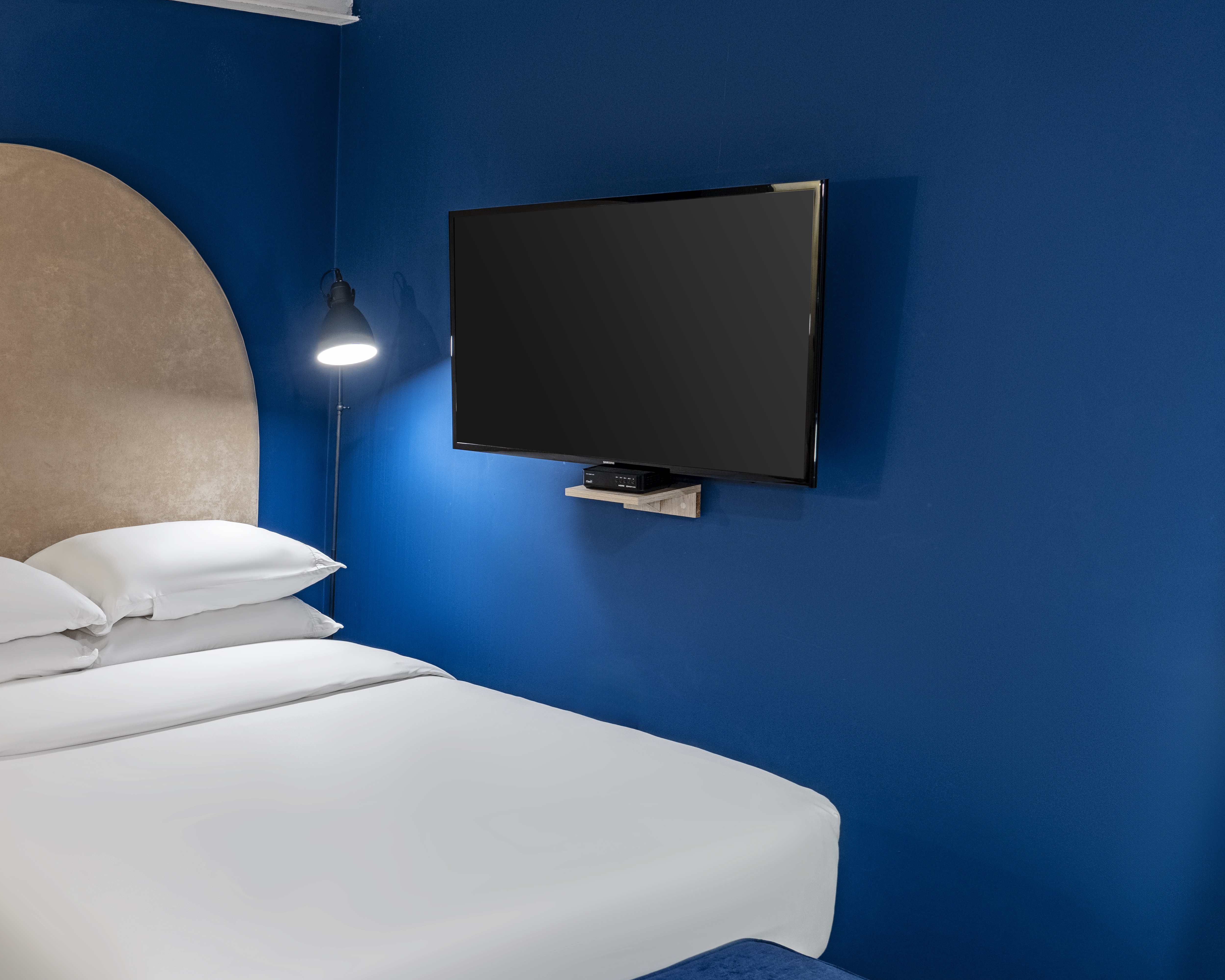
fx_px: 1414
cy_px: 593
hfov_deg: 44.3
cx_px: 227
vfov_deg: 38.1
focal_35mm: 39
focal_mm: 24
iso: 400
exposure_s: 1/8
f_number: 8
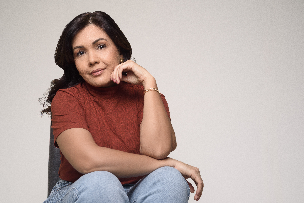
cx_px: 151
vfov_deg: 26.5
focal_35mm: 51
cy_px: 102
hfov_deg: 38.9
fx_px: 431
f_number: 6.3
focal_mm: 50
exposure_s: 1/100
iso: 160
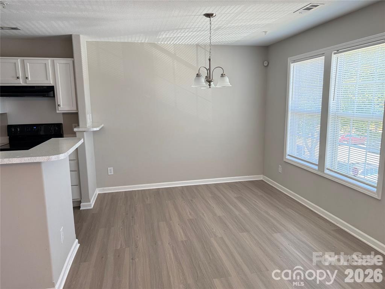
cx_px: 192
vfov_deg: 56.8
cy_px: 144
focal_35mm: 24
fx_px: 267
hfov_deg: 71.6
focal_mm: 6.76
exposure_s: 1/120
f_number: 1.78
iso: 320
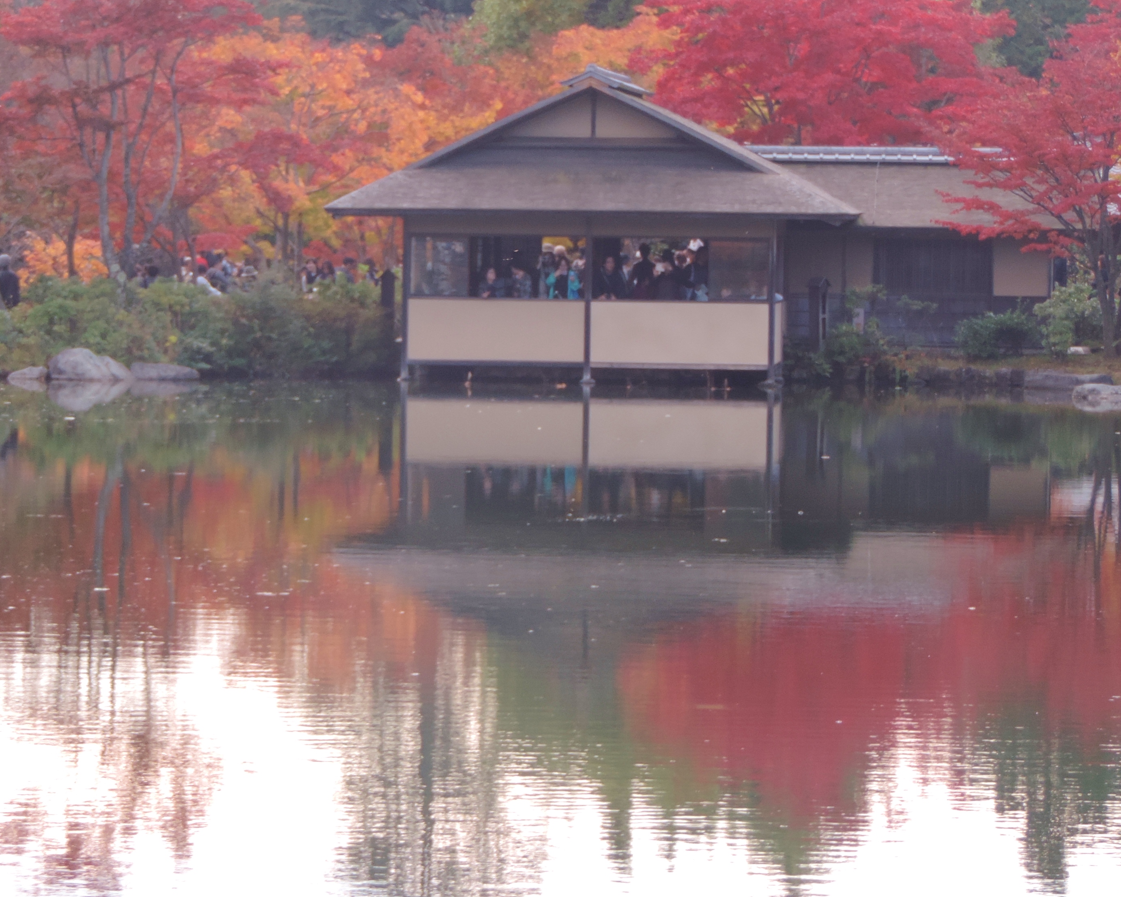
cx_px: 243
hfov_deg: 10.6
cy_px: 382
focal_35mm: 181
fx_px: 6006
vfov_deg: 8.5
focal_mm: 18.7
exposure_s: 1/100
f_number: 4.2
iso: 80
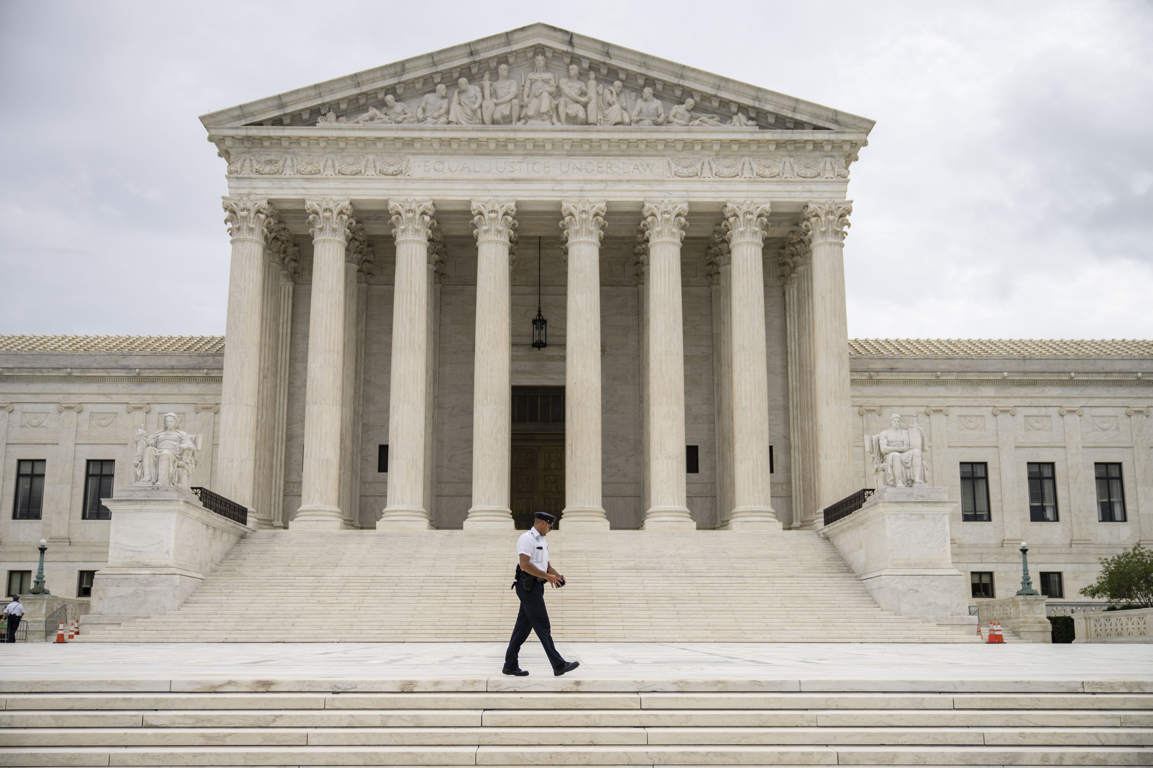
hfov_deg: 49.6
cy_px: 384
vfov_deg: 34.2
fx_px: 1249
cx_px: 576
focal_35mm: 39
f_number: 2.8
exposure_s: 1/2500
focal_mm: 39
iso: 100
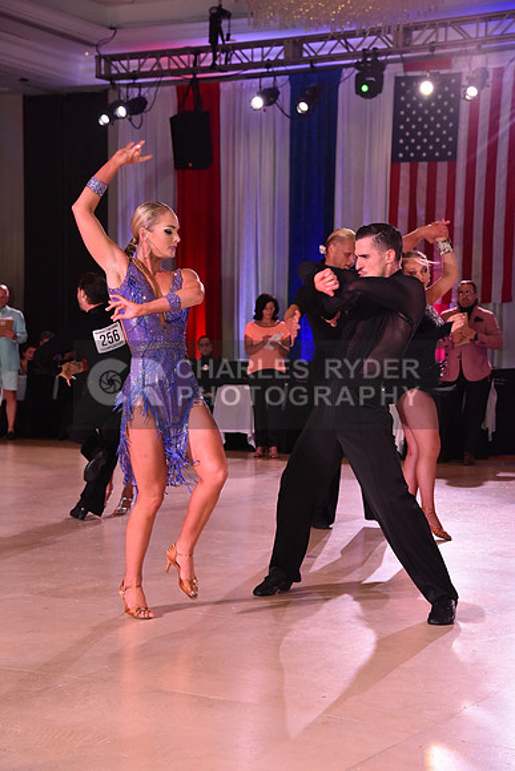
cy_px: 386
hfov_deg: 17.5
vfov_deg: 26.0
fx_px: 1673
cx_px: 258
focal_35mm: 78
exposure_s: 1/320
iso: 2500
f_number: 6.3
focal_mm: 78
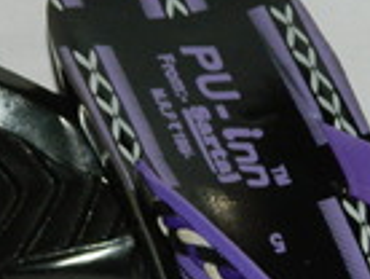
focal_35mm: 206
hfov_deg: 9.6
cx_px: 233
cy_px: 334
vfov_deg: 7.2
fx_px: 2206
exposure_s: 1/50
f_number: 3.8
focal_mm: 10.2
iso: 200
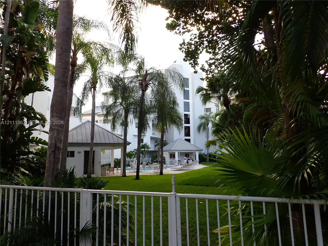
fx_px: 237
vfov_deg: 54.9
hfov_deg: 69.4
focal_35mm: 25
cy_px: 123
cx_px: 164
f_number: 2.8
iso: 100
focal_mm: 4.5
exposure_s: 1/125
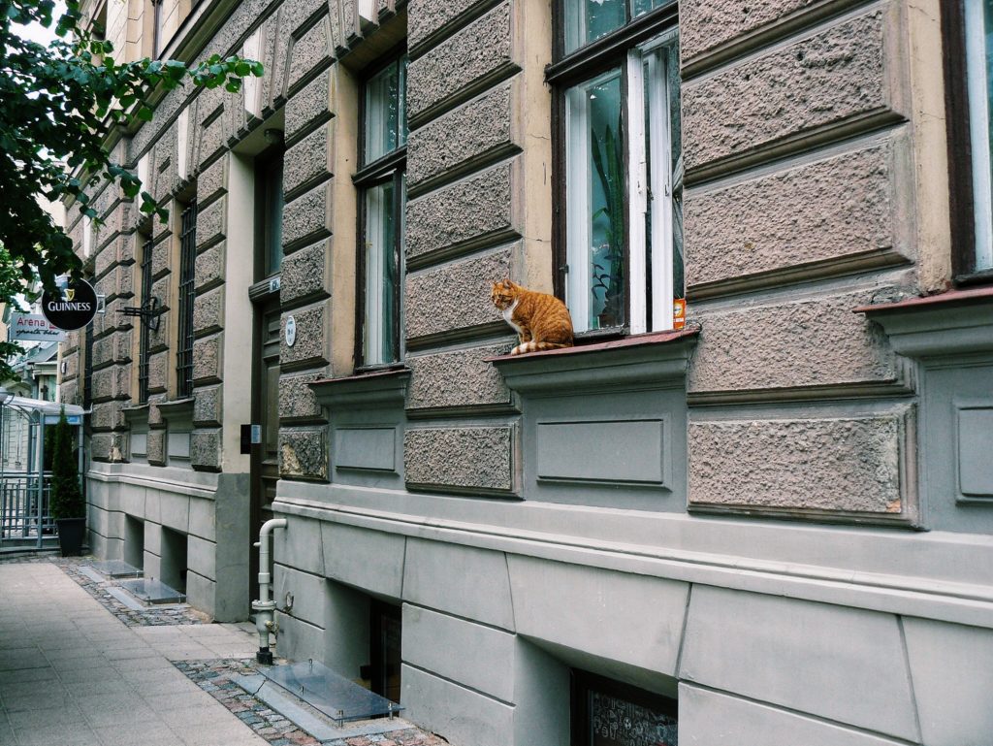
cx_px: 496
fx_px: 1033
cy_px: 373
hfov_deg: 51.3
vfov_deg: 39.7
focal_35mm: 36
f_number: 3.2
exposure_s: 1/100
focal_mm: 6
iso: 100
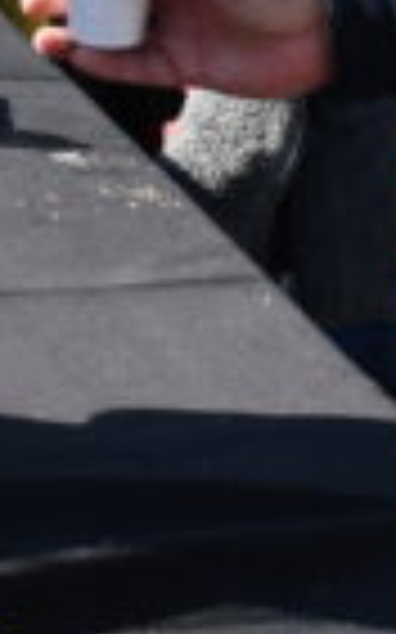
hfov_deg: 6.0
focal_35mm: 216
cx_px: -50
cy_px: -369
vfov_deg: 9.4
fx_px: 3734
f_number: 5.6
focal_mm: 26
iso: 320
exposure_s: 1/640
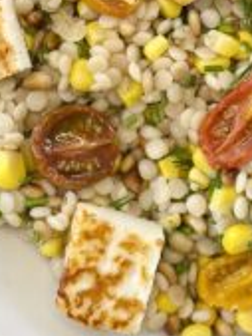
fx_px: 1377
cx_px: 72
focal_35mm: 142
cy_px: 6
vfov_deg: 13.7
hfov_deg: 10.4
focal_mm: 6.86
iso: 64
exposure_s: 1/120
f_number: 1.78
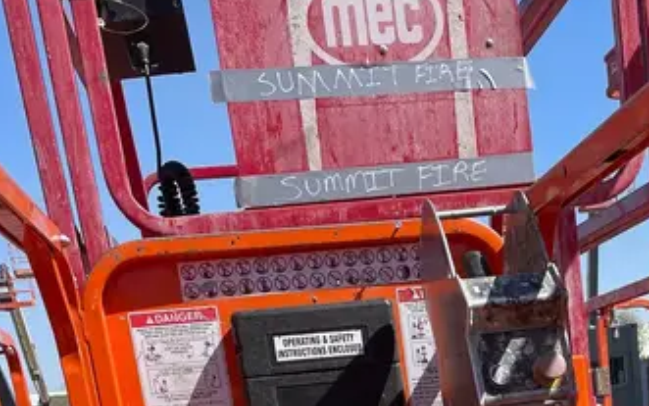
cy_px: 662
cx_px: 524
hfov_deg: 32.5
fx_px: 1079
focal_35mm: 61
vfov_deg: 18.2
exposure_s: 1/2212
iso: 32
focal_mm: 4.2
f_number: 1.6
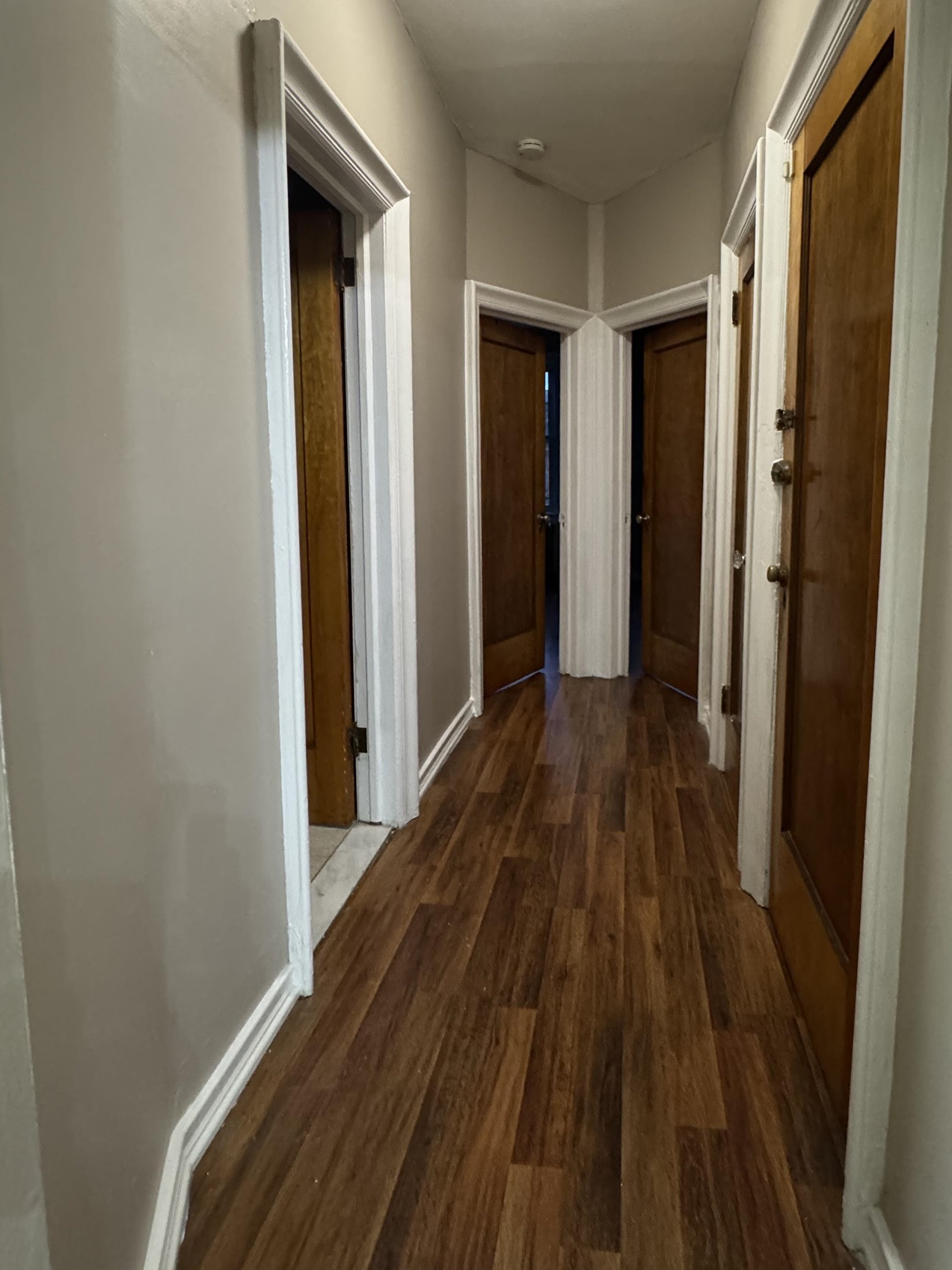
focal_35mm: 19
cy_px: 543
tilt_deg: -5.7
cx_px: 555
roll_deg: +0.6
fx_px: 697
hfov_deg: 68.2
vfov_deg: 84.1
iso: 1000
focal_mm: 2.22
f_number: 2.2
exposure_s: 1/40
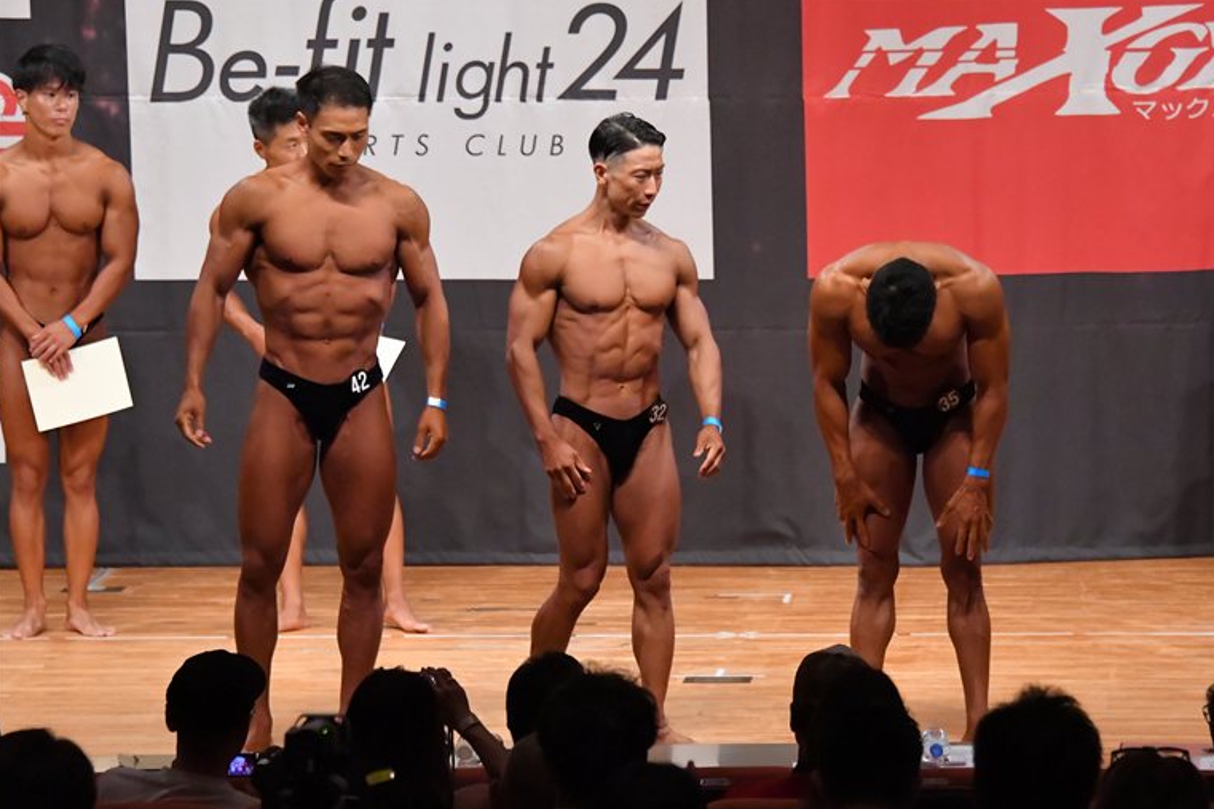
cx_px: 612
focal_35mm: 229
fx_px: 7720
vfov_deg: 6.0
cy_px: 402
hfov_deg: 9.0
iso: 9000
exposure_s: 1/400
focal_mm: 150
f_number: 5.6
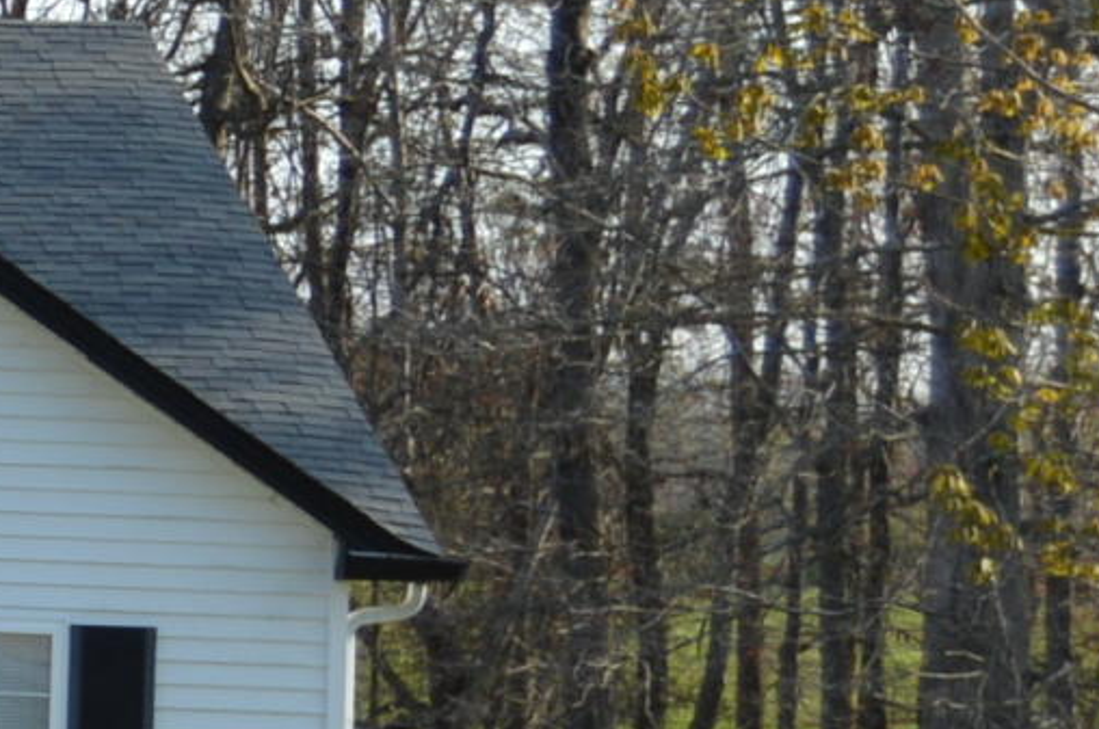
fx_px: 8107
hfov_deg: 7.0
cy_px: 106
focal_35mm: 266
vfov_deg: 5.1
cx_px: -2066
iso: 100
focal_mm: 30
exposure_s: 1/200
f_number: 7.1
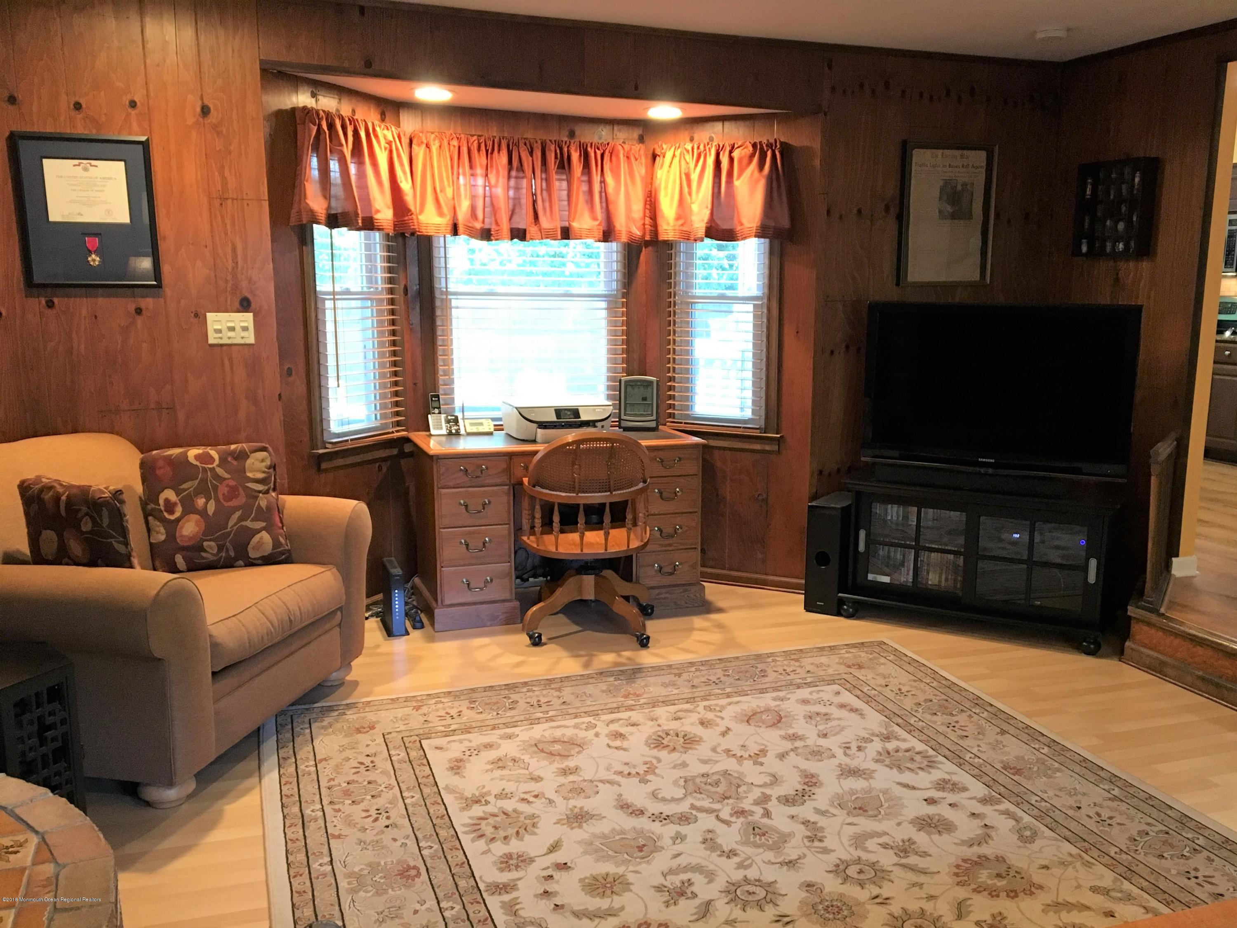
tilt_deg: -10.3
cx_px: 618
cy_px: 464
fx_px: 1036
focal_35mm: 29
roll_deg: -1.7
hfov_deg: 61.7
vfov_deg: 48.2
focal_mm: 4.15
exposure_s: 1/30
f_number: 2.2
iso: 160
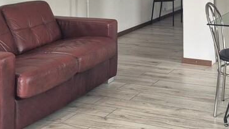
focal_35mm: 69
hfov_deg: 30.0
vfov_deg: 16.1
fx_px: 419
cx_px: 174
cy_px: -59
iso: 400
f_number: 1.8
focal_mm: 5.4
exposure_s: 1/100
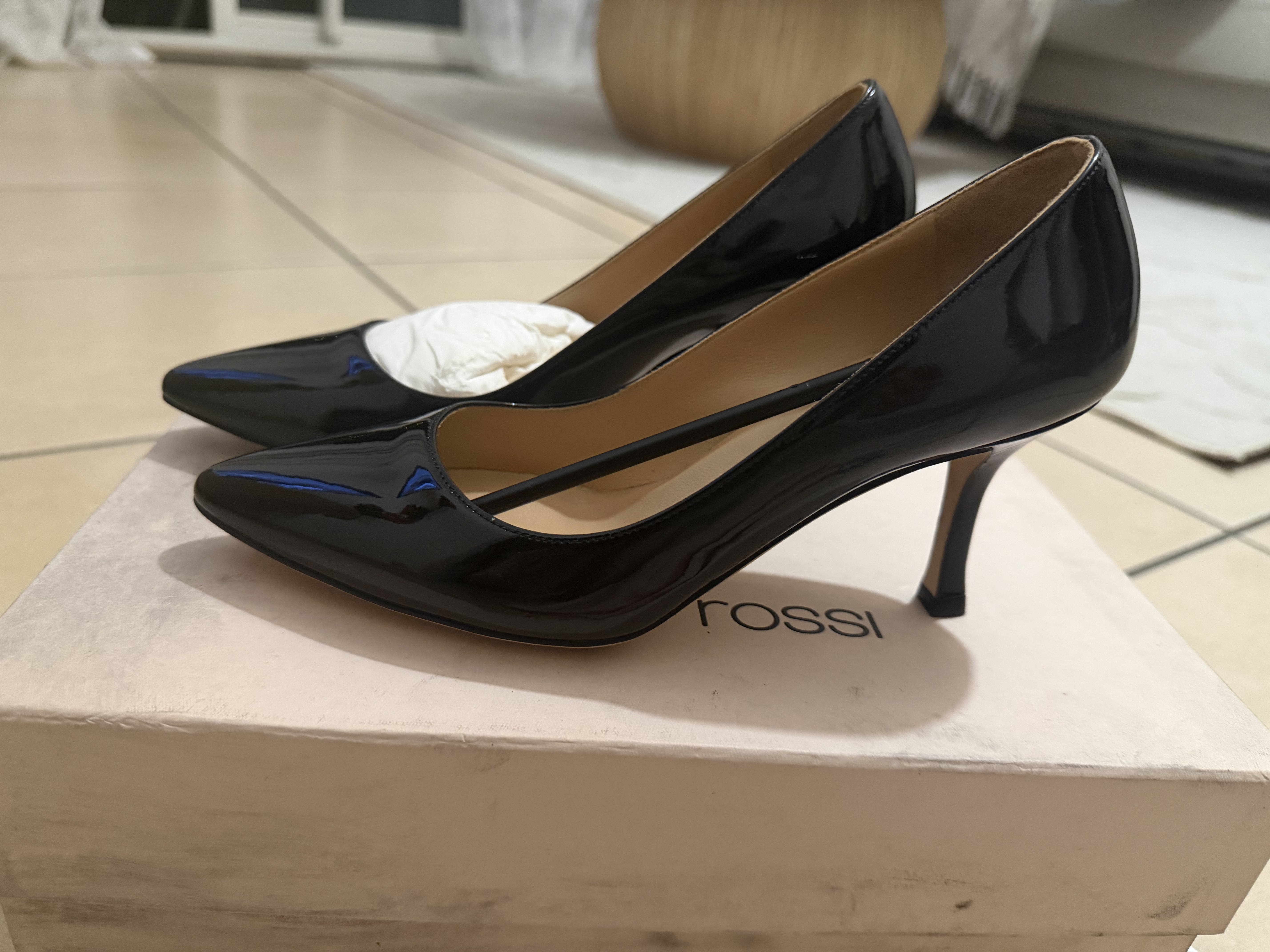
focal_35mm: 24
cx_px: 635
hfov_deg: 71.6
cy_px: 476
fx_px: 881
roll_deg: -6.8
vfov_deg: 56.8
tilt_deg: -27.0
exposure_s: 1/33
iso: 640
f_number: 1.78
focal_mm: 6.76
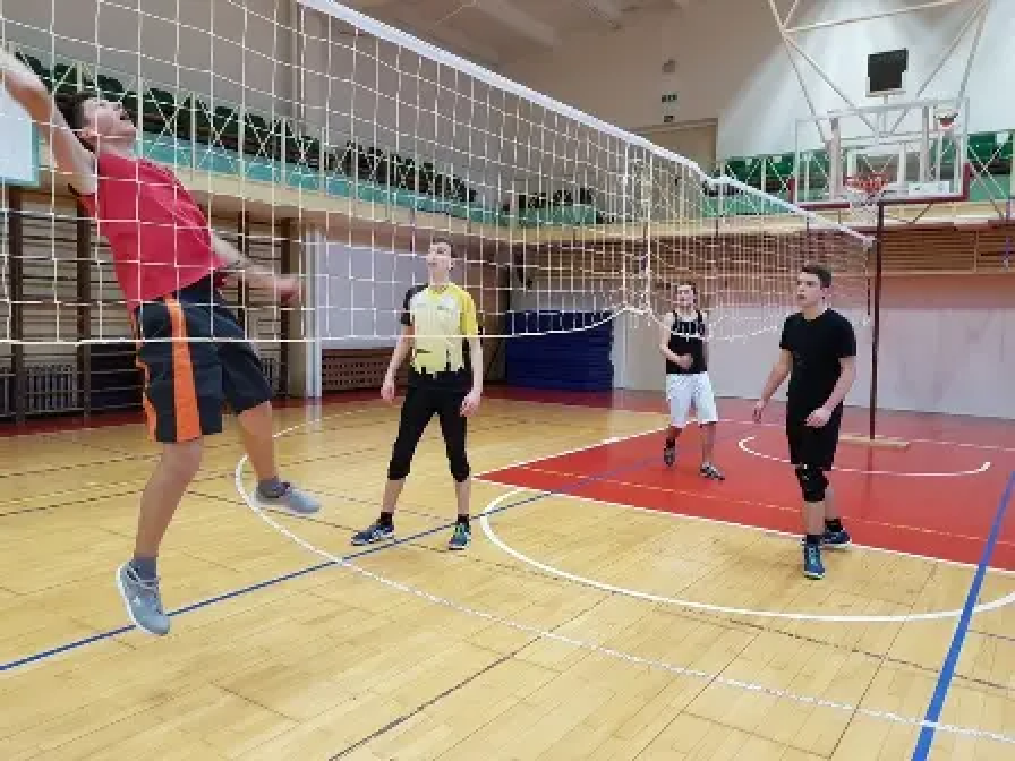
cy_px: 380
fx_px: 762
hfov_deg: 67.3
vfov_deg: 53.1
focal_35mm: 26
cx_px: 508
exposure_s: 1/100
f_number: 1.7
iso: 160
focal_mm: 4.2
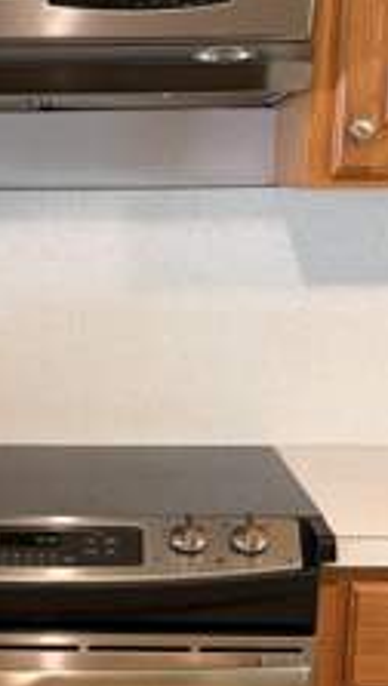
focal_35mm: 75
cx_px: 15
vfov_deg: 27.6
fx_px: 1367
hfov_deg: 15.9
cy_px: 557
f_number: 1.78
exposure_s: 1/60
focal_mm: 6.76
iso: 640
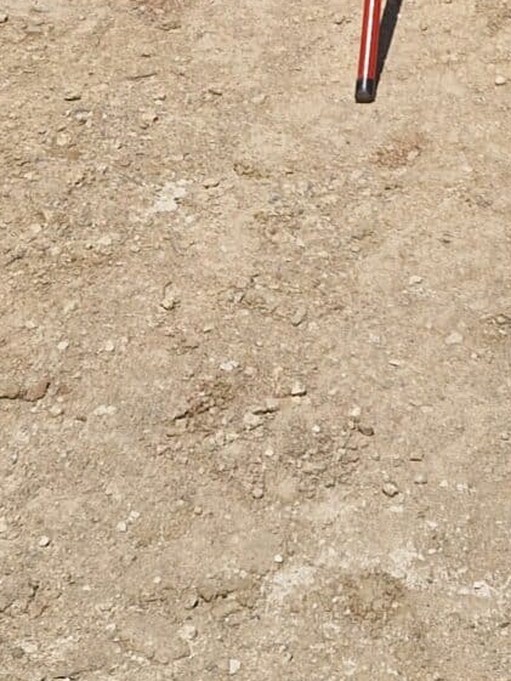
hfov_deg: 13.9
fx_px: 2066
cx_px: 495
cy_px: -635
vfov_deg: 15.4
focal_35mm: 105
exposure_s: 1/3720
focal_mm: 5.4
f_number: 1.8
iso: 50
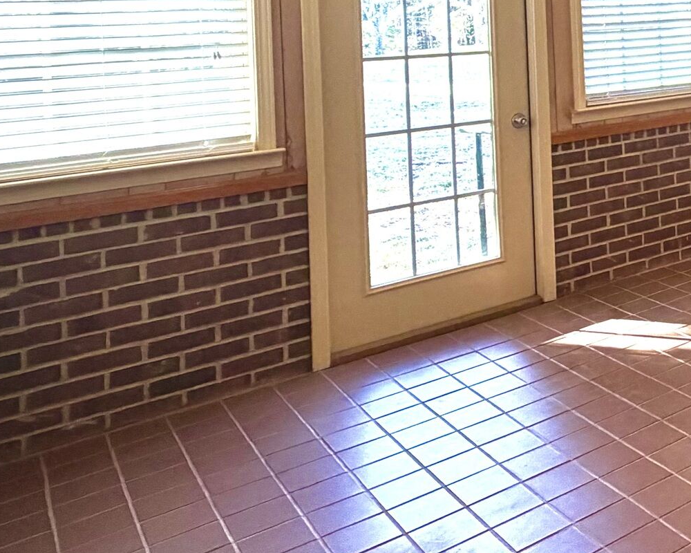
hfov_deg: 33.7
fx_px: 859
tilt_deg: +0.4
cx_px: 866
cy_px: -4
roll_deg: +3.1
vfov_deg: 32.7
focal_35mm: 42
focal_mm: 2.22
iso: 160
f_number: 2.2
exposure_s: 1/120
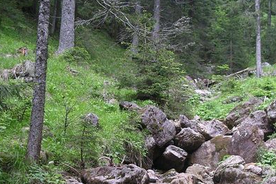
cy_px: 174
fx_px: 490
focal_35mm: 64
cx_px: 159
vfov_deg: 20.7
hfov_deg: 31.4
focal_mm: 5.8
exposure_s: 1/80.5
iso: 400
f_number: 2.8
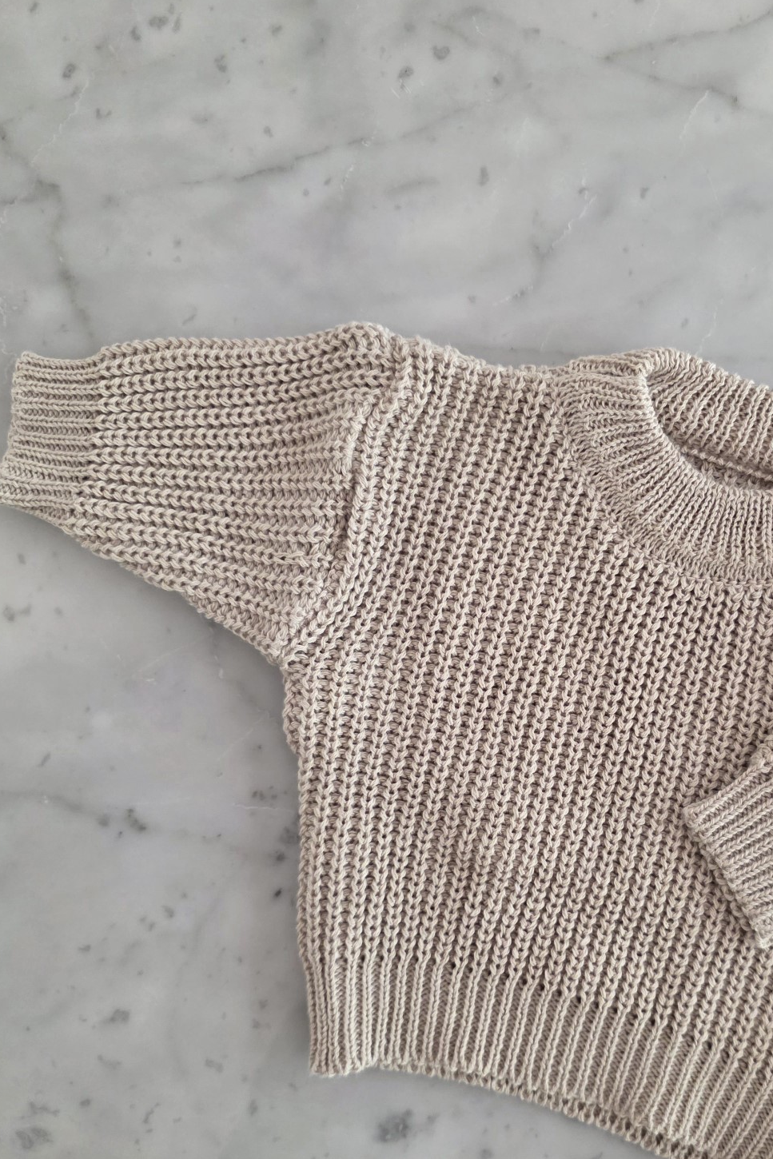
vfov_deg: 56.9
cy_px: 675
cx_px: 512
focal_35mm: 33
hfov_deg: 39.5
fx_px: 1063
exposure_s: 1/101
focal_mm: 6.3
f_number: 1.7
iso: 500
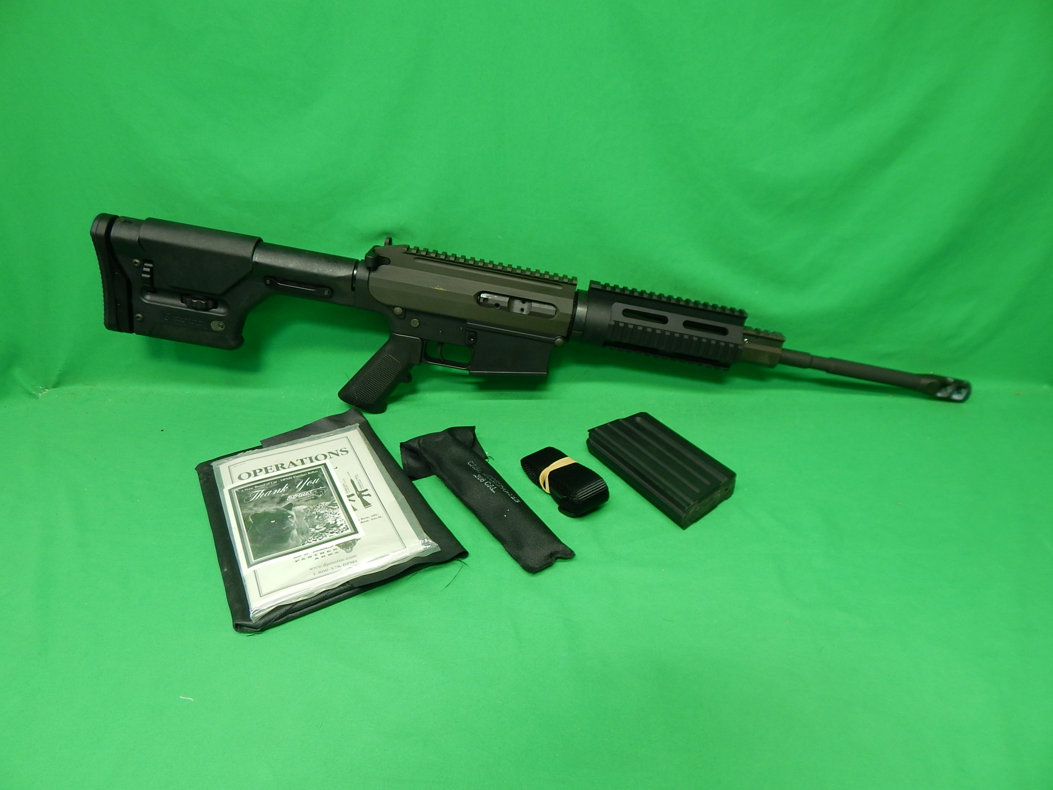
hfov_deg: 76.4
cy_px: 395
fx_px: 669
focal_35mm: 22
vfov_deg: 61.1
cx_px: 526
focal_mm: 4
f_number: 3
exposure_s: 1/40
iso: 125
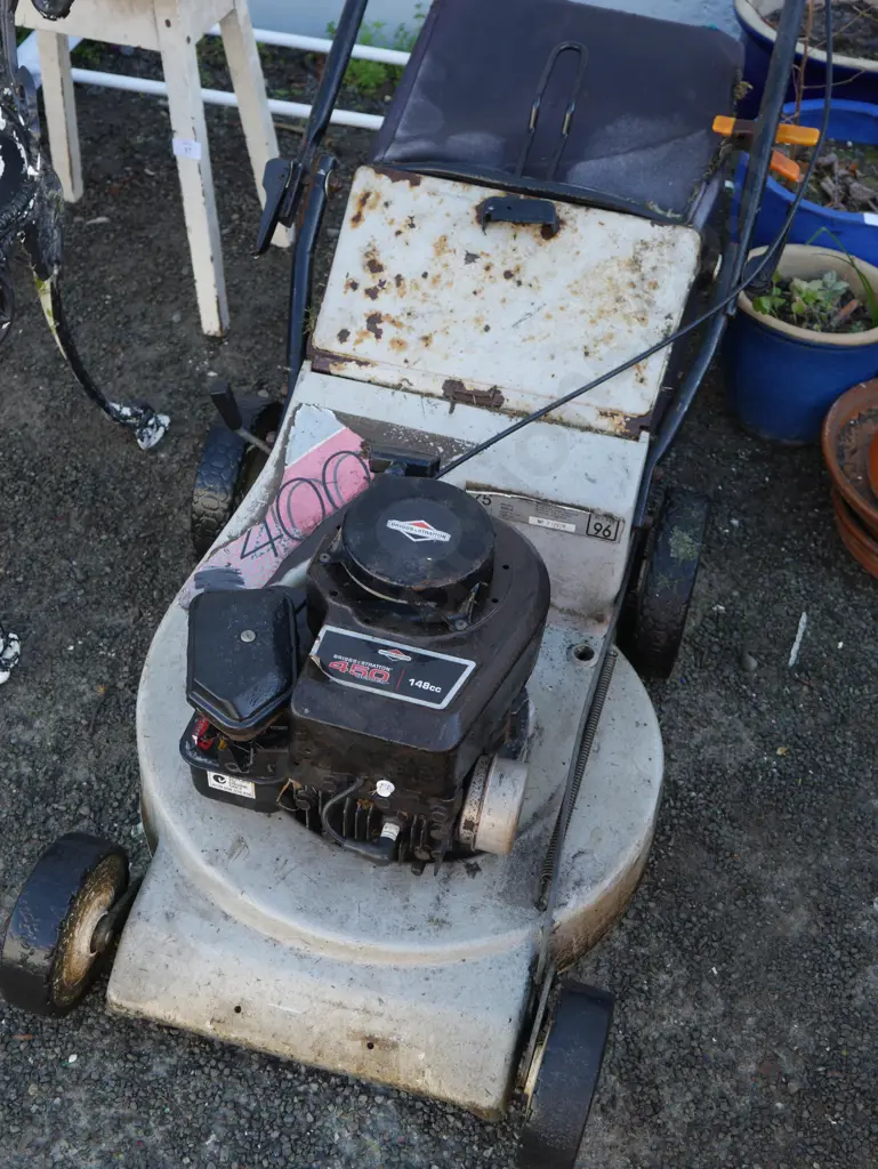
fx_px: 1352
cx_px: 439
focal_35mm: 40
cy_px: 584
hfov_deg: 36.0
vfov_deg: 46.8
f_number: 4.4
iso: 200
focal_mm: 20
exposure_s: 1/80
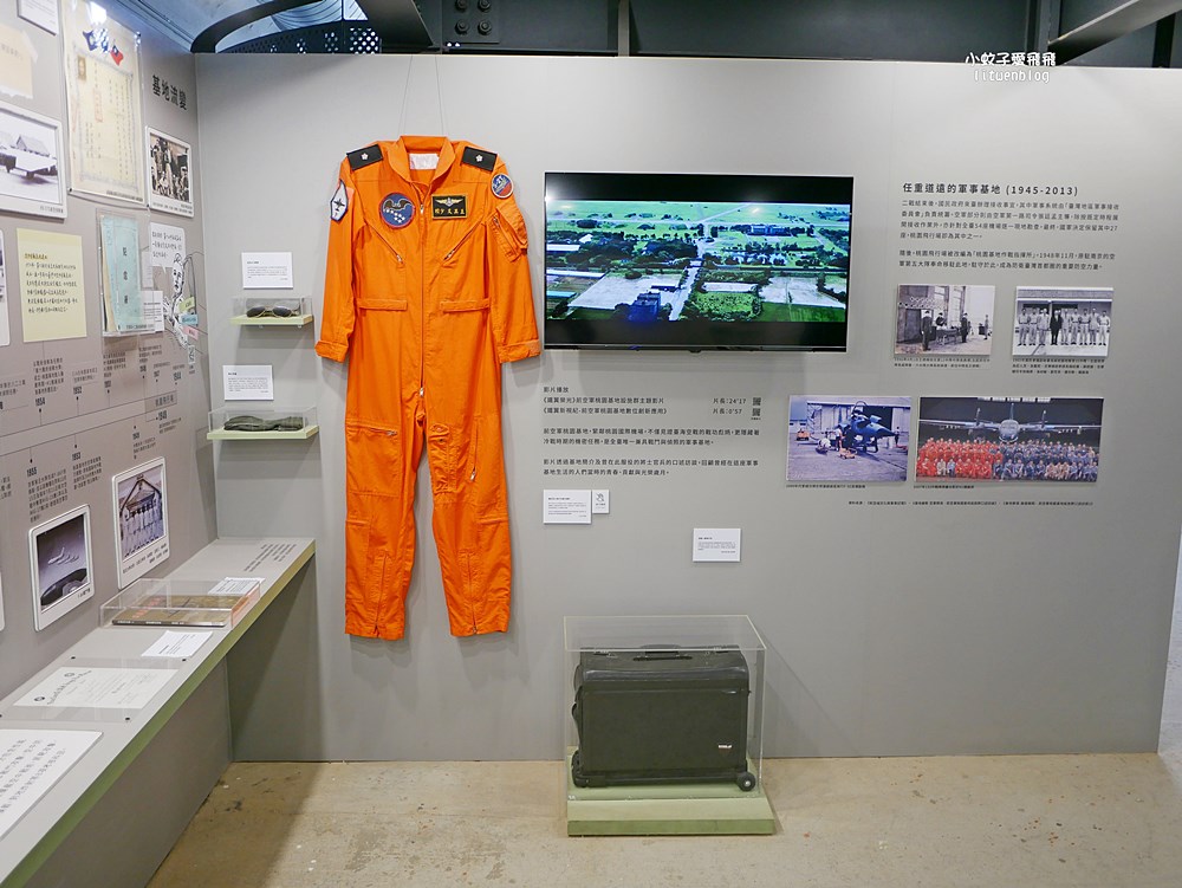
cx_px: 591
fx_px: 957
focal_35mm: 28
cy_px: 444
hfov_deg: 63.4
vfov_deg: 49.8
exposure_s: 1/60
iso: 250
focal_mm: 14
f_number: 2.5
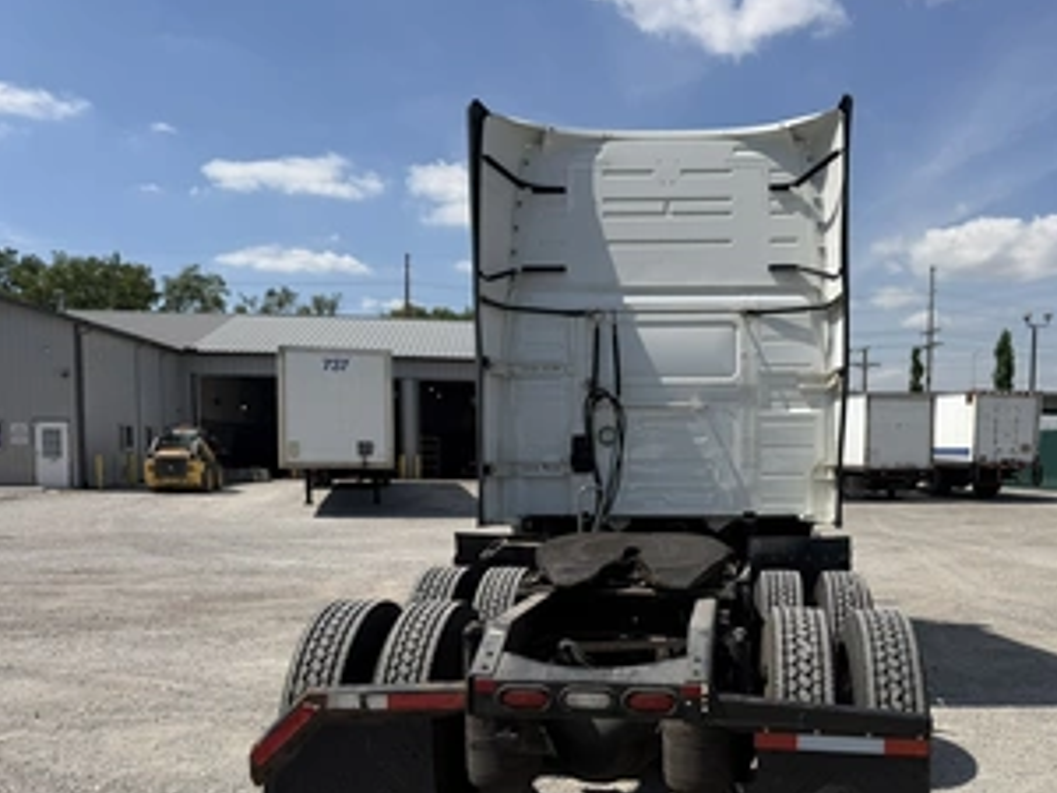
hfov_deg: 55.7
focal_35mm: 32
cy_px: 511
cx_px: 701
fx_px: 977
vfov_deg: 43.7
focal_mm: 6.76
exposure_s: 1/6711
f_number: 1.78
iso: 80
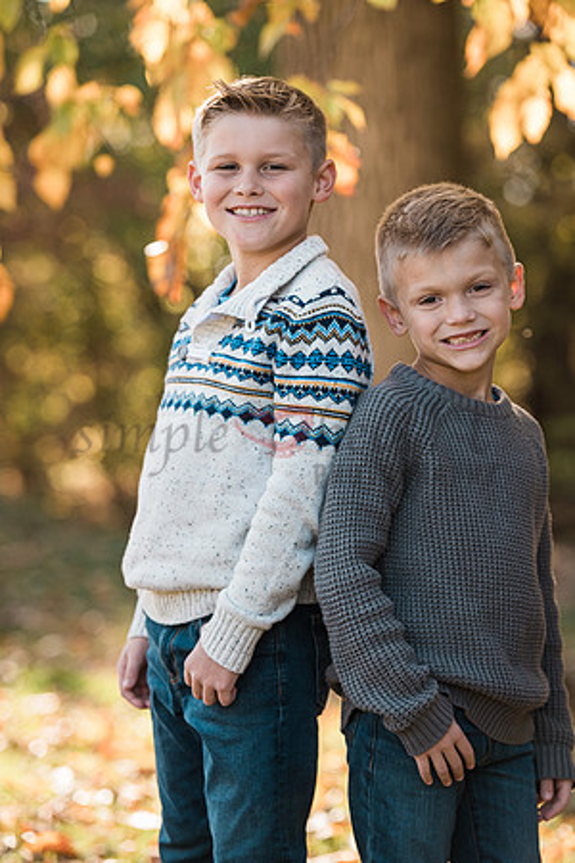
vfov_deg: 17.6
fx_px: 2779
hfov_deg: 11.8
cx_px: 288
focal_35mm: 116
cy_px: 432
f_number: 3.5
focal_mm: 116
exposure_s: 1/640
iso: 500
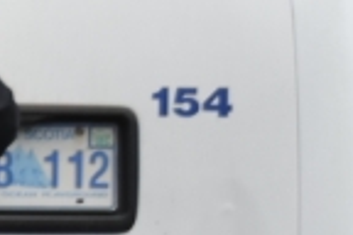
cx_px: 245
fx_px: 31385
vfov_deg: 0.4
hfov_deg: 0.6
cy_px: 47
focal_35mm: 3201
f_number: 5.6
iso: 500
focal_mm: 300
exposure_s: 1/320
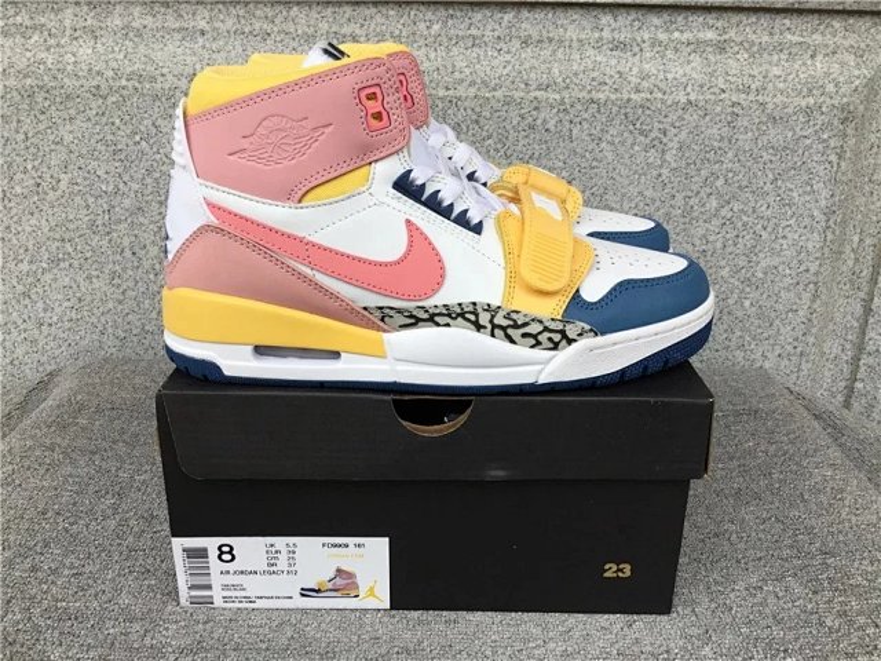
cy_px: 330
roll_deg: -0.7
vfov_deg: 45.4
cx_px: 440
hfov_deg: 58.4
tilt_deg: -20.4
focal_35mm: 31
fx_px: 789
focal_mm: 3.3
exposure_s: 1/260
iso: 25
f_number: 2.4
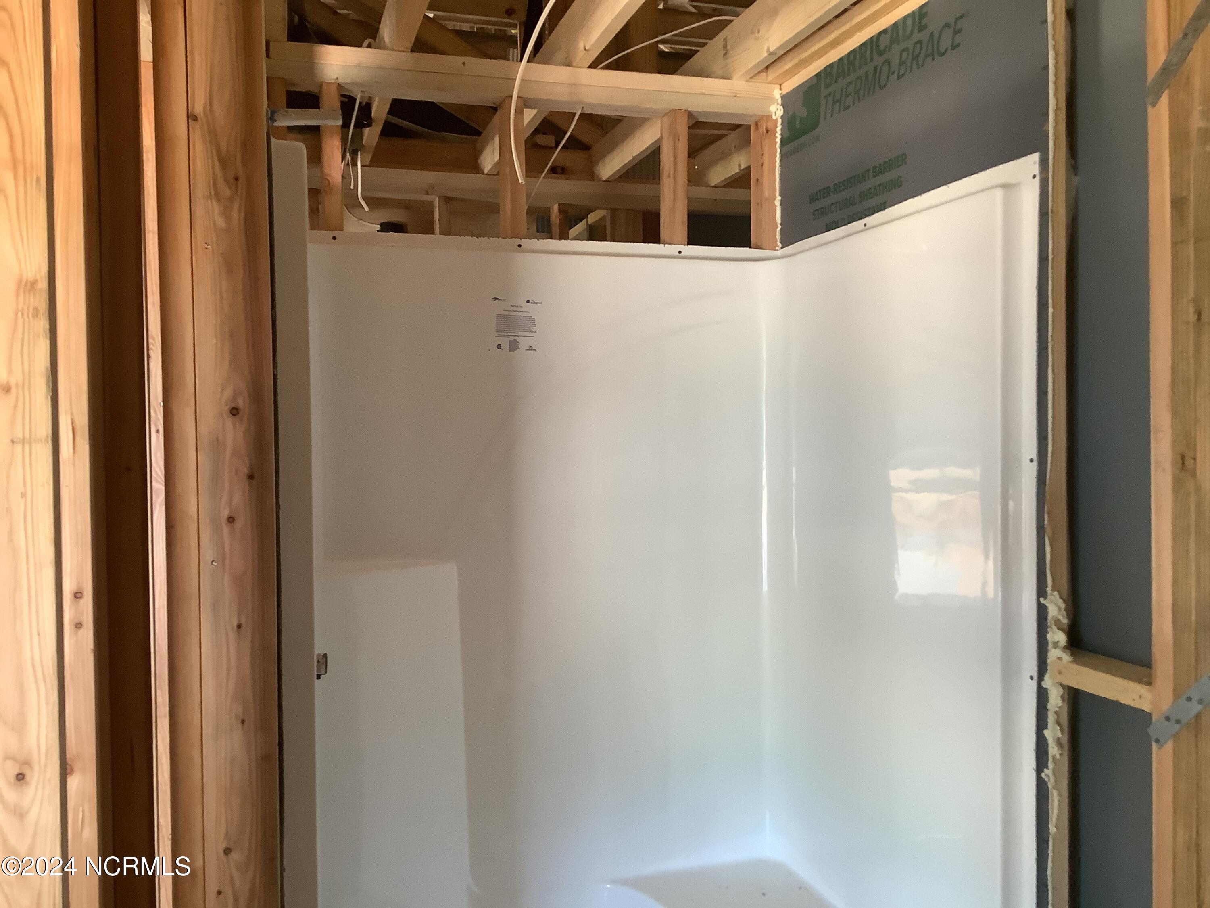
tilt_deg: -0.1
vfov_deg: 45.4
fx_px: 1084
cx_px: 605
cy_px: 454
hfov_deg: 58.4
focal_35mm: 31
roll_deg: +1.1
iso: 160
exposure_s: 1/60
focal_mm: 3.3
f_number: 2.4
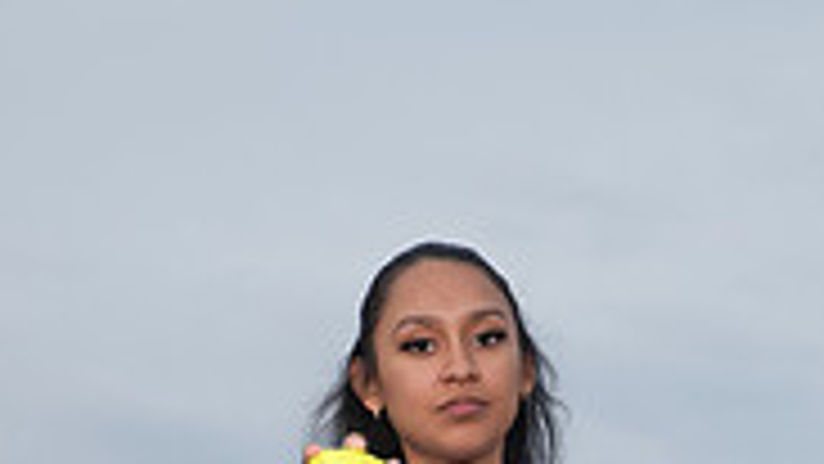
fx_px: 3103
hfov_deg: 15.1
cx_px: 486
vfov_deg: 8.0
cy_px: 1009
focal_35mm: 142
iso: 200
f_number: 6.3
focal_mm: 55
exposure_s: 1/400
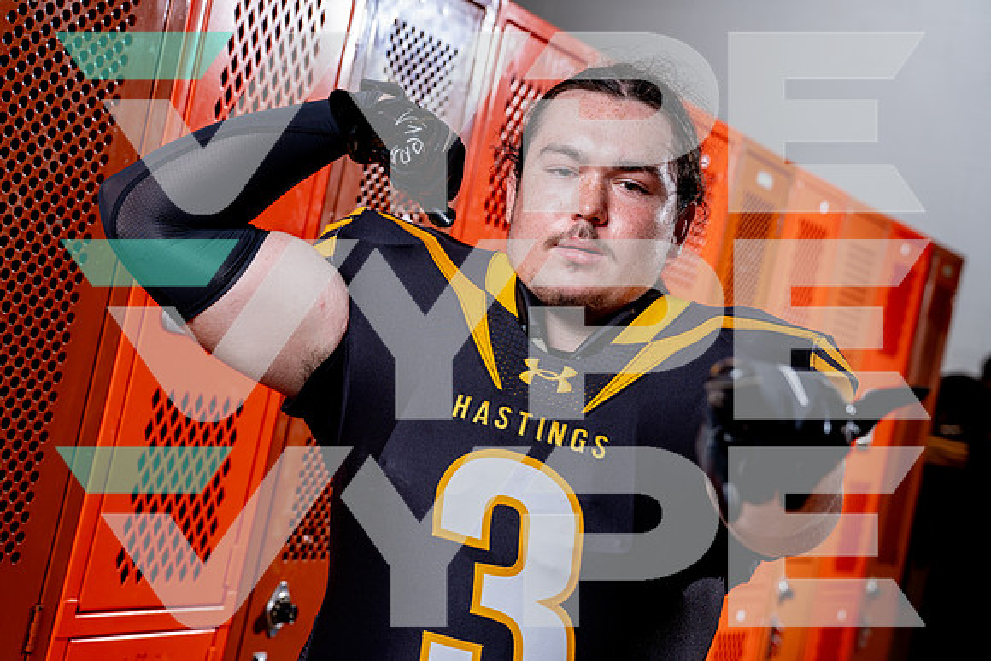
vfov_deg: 22.5
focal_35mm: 60
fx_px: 1659
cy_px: 330
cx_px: 496
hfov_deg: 33.3
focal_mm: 60
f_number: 4
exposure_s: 1/250
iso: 100
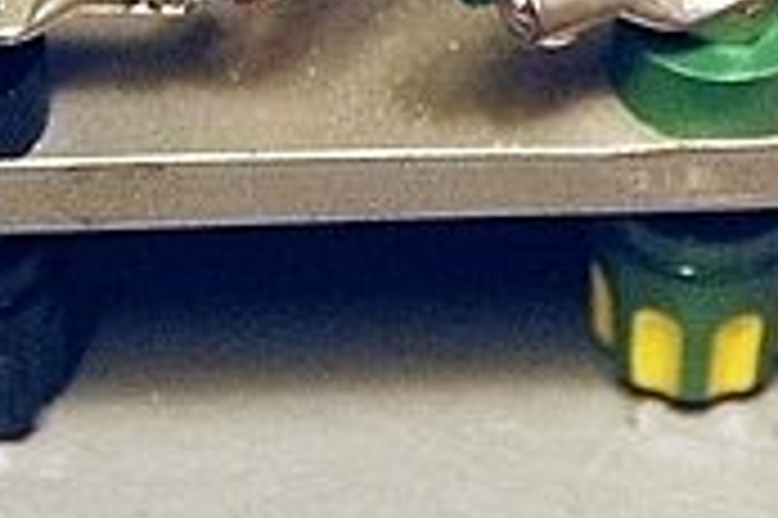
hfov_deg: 4.6
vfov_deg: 3.1
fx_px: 9608
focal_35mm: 445
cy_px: -394
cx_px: 796
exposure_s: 1/25
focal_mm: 80
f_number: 5.3
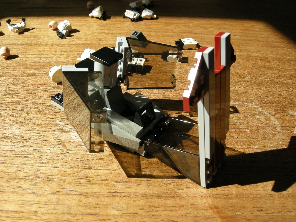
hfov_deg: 51.4
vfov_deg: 39.7
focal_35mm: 36
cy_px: 111
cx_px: 148
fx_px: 308
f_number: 4.8
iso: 64
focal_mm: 7.5
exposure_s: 1/183
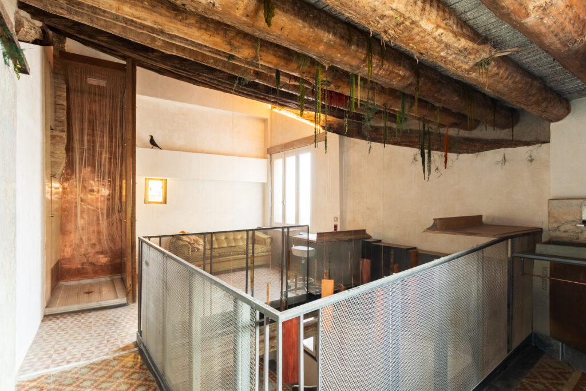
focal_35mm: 18
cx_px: 293
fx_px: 293
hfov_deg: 90.0
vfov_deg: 67.4
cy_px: 196
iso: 100
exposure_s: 1/15
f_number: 8
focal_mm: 12
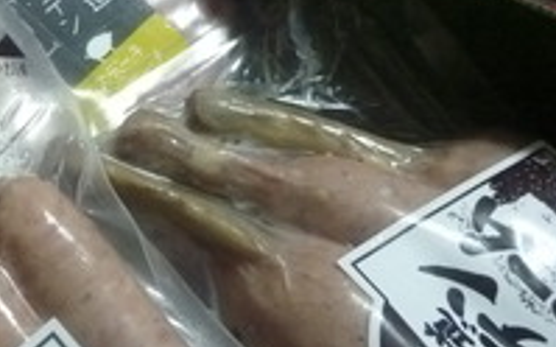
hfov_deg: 33.9
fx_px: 848
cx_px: 34
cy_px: 133
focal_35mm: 56
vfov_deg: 23.0
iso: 800
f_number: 3.3
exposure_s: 1/50
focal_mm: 4.5
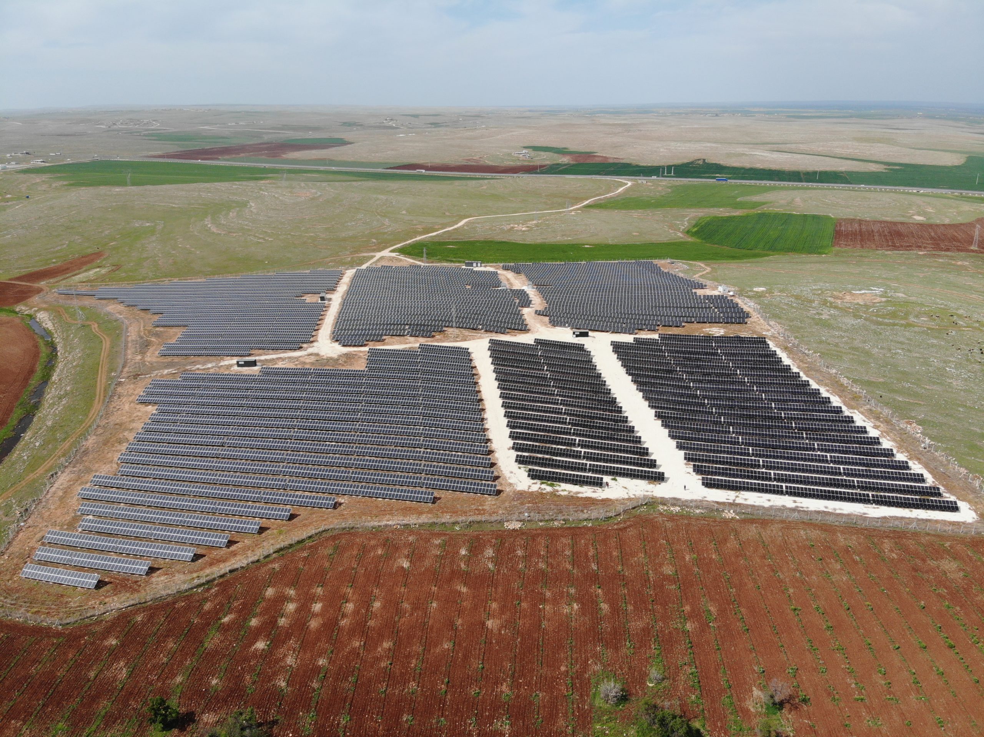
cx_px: 492
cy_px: 368
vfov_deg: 56.8
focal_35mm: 24
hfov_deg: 71.6
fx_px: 682
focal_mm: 4.5
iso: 100
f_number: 2.8
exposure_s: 1/1357
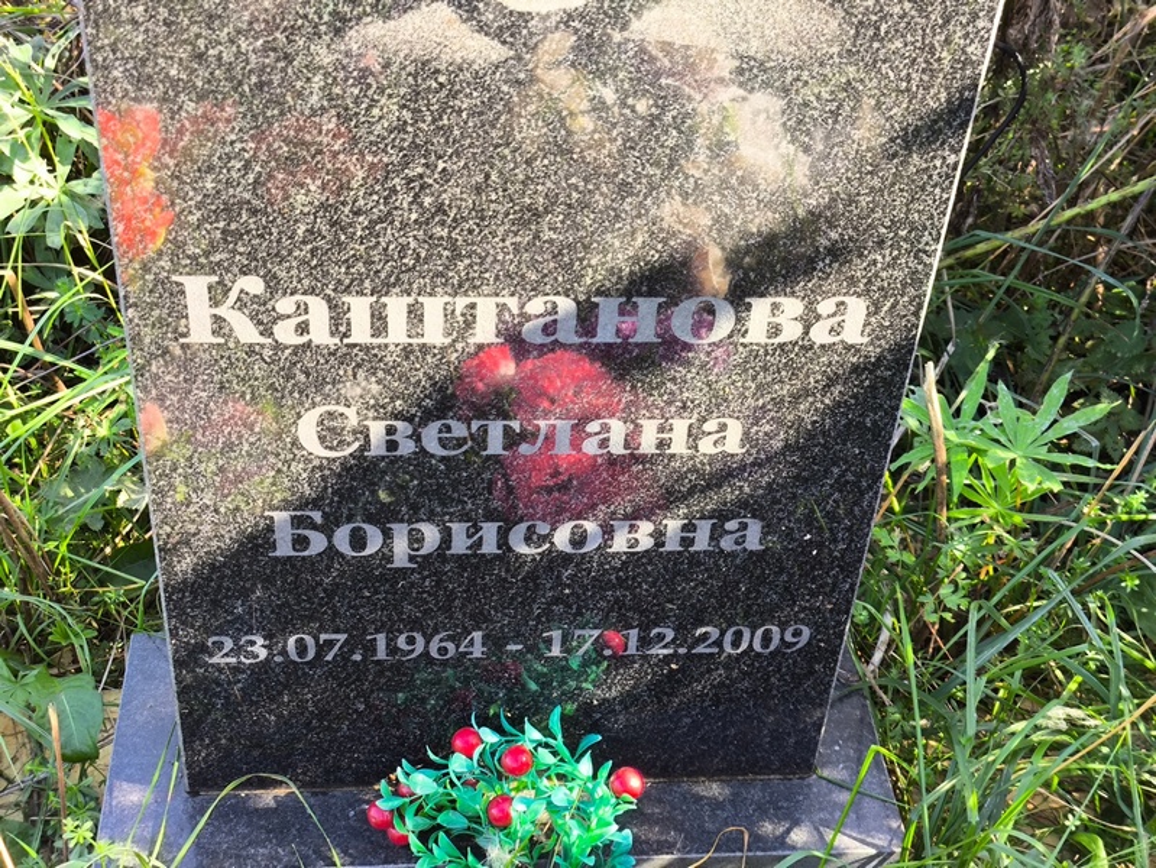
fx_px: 1671
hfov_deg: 38.2
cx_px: 578
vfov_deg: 29.1
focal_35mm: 50
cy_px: 434
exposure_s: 1/120
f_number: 1.7
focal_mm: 4.71
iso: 64
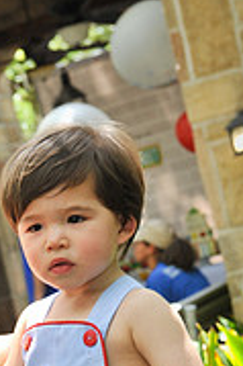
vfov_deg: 11.5
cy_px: 431
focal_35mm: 176
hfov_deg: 7.7
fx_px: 1785
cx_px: -32
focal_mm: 70
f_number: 8
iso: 640
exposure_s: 1/160
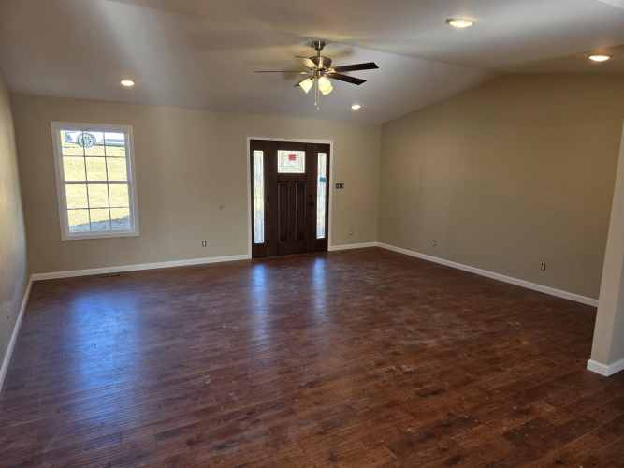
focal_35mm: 23
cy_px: 234
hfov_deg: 73.9
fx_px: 415
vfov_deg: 58.9
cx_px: 312
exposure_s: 1/120
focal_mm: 6.3
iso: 50
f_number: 1.7
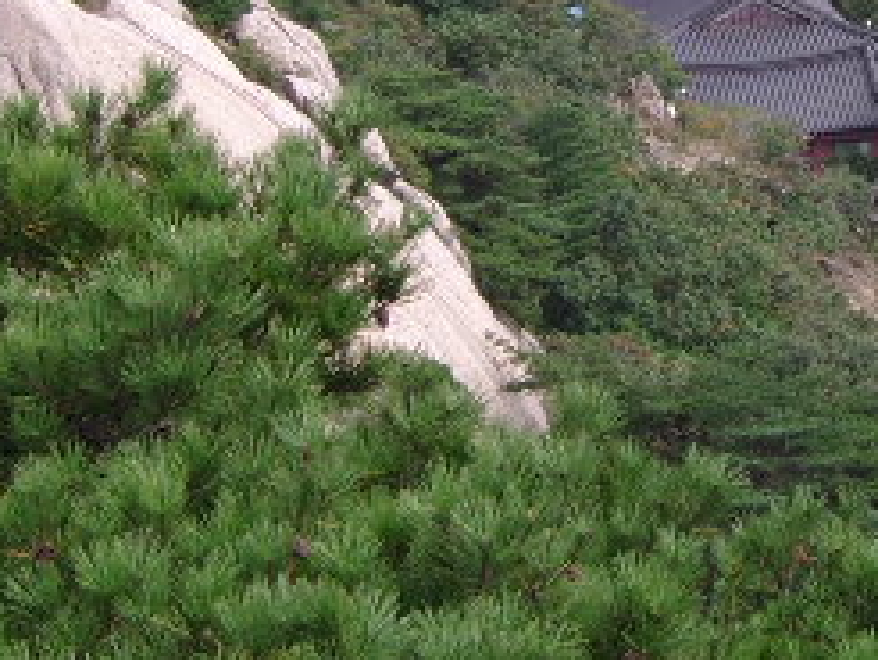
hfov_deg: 13.7
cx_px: 653
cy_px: 71
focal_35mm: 143
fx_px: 3631
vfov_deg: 10.3
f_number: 3.4
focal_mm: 9.16
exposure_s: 1/500
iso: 50
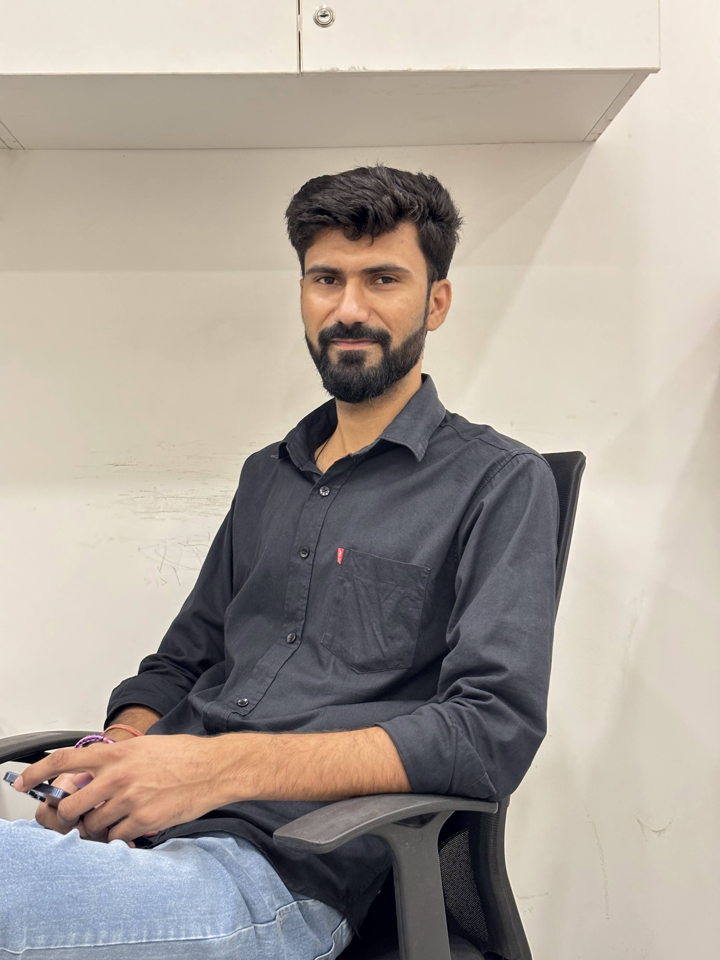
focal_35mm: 52
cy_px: 480
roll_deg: +0.9
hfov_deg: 28.0
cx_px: 360
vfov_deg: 36.8
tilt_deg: -0.9
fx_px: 1442
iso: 200
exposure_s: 1/33
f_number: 1.6
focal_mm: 5.96
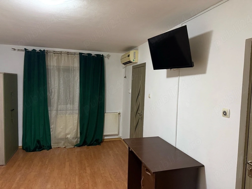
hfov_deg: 71.6
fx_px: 175
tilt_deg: -3.0
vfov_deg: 56.8
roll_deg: -1.5
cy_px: 94
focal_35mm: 24
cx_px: 126
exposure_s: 1/33
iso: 800
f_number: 1.78
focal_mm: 6.76
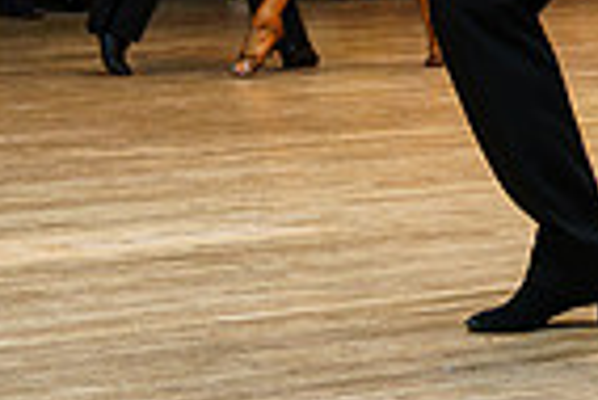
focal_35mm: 186
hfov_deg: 10.8
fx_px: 3093
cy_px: -293
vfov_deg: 7.2
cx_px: 751
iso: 200
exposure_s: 1/125
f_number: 2.8
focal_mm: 30
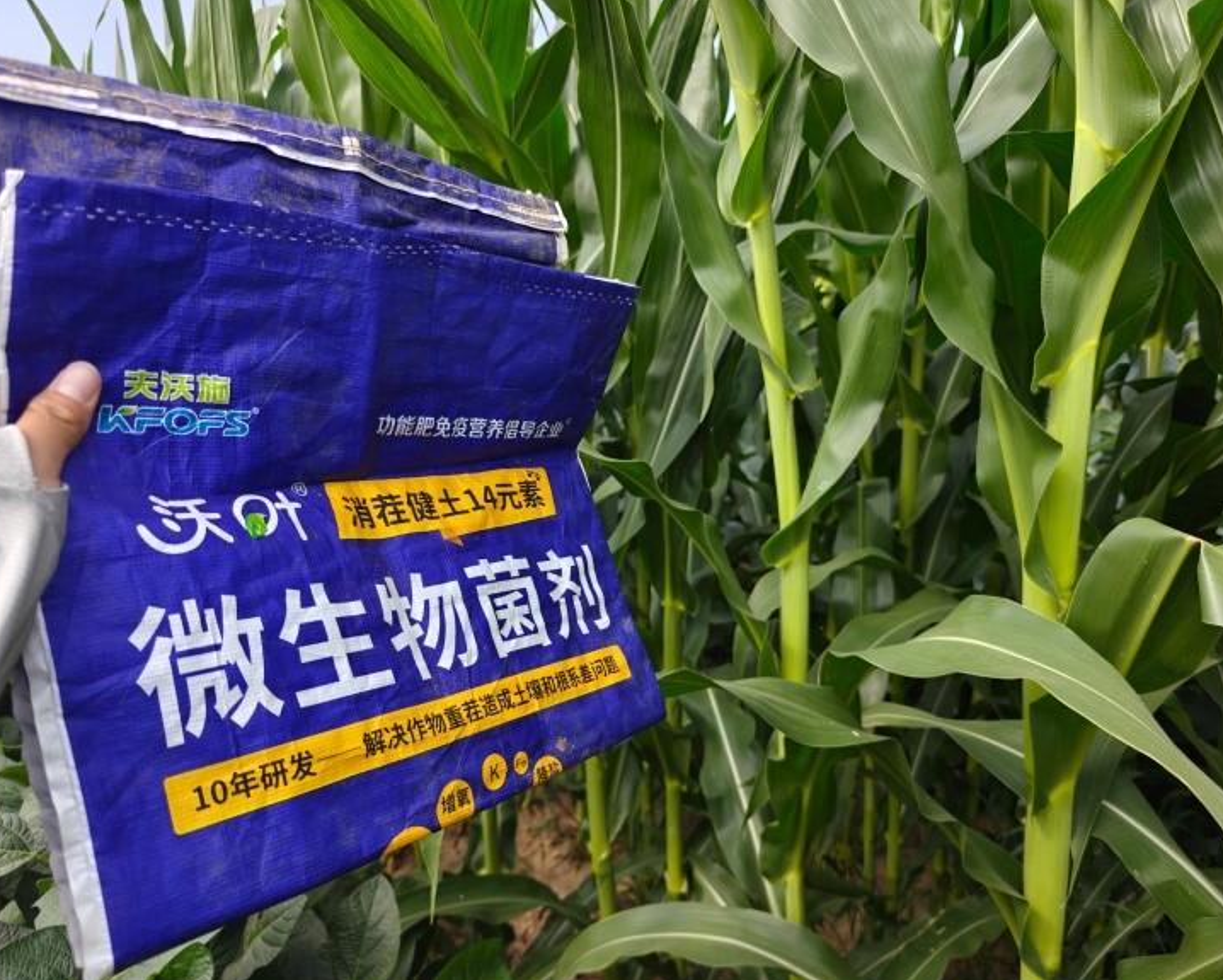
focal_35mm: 25
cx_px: 605
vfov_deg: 56.8
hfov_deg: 68.1
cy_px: 506
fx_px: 905
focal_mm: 6.06
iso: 50
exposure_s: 1/2072
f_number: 1.6
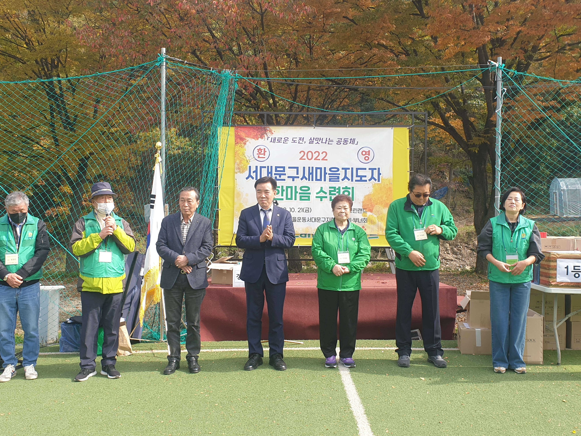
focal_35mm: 26
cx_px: 290
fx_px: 436
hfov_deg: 67.3
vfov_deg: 53.1
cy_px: 218
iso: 50
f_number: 2.4
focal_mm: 4.3
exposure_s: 1/551
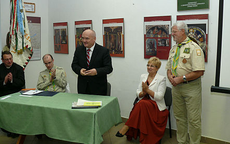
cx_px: 117
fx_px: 238
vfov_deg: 33.6
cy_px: 71
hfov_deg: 51.5
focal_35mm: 38
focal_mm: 7.4
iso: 100
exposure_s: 1/30
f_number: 2.8
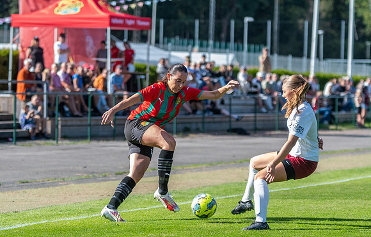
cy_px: 144
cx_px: 155
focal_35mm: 198
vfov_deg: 6.7
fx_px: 2016
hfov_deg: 10.5
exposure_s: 1/2000
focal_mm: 105
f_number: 3.2
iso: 500
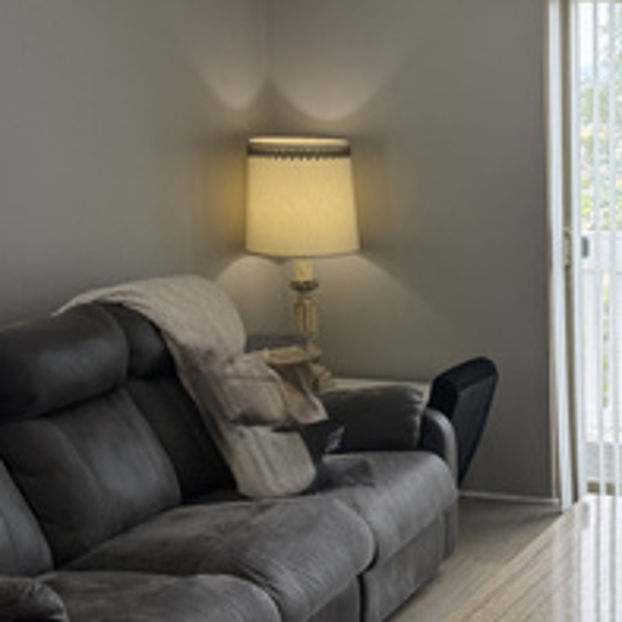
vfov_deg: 25.0
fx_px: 1403
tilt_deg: -11.5
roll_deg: +0.3
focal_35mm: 69
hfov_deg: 23.5
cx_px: 679
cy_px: 350
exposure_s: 1/225
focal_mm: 6.76
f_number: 1.78
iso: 64
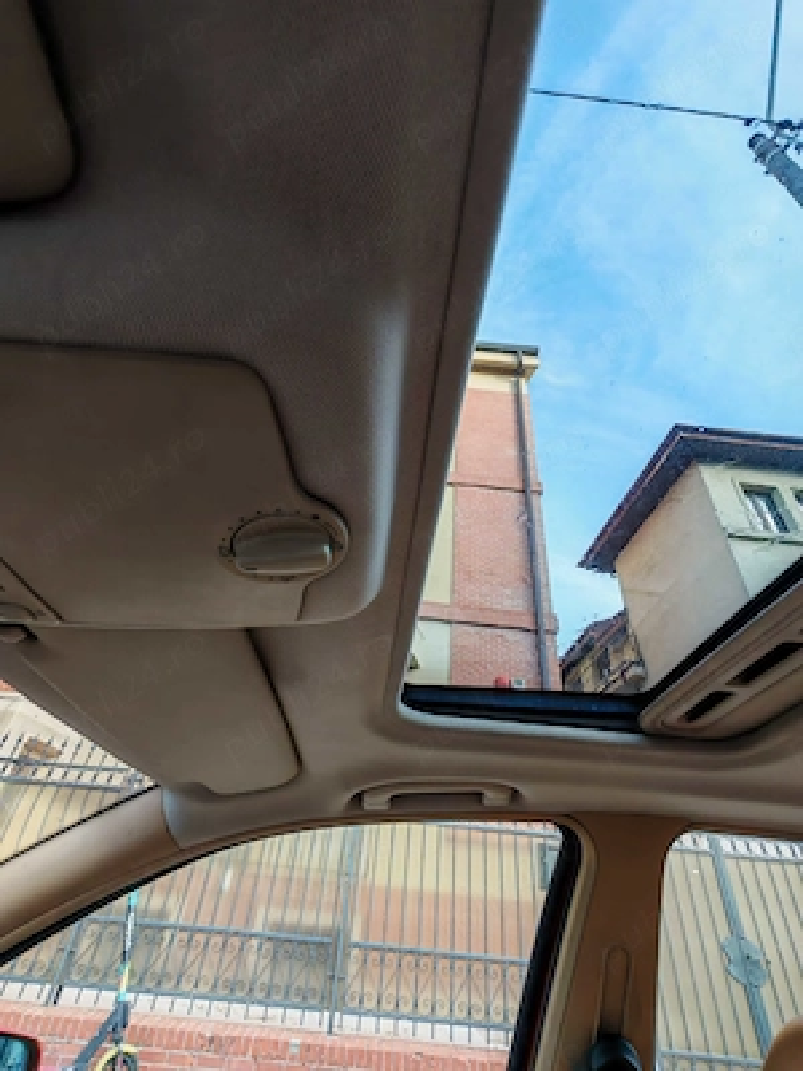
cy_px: 536
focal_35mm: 16
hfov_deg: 78.1
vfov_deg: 94.5
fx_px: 495
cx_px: 402
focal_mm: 1.96
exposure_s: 1/50
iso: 100
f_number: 2.2
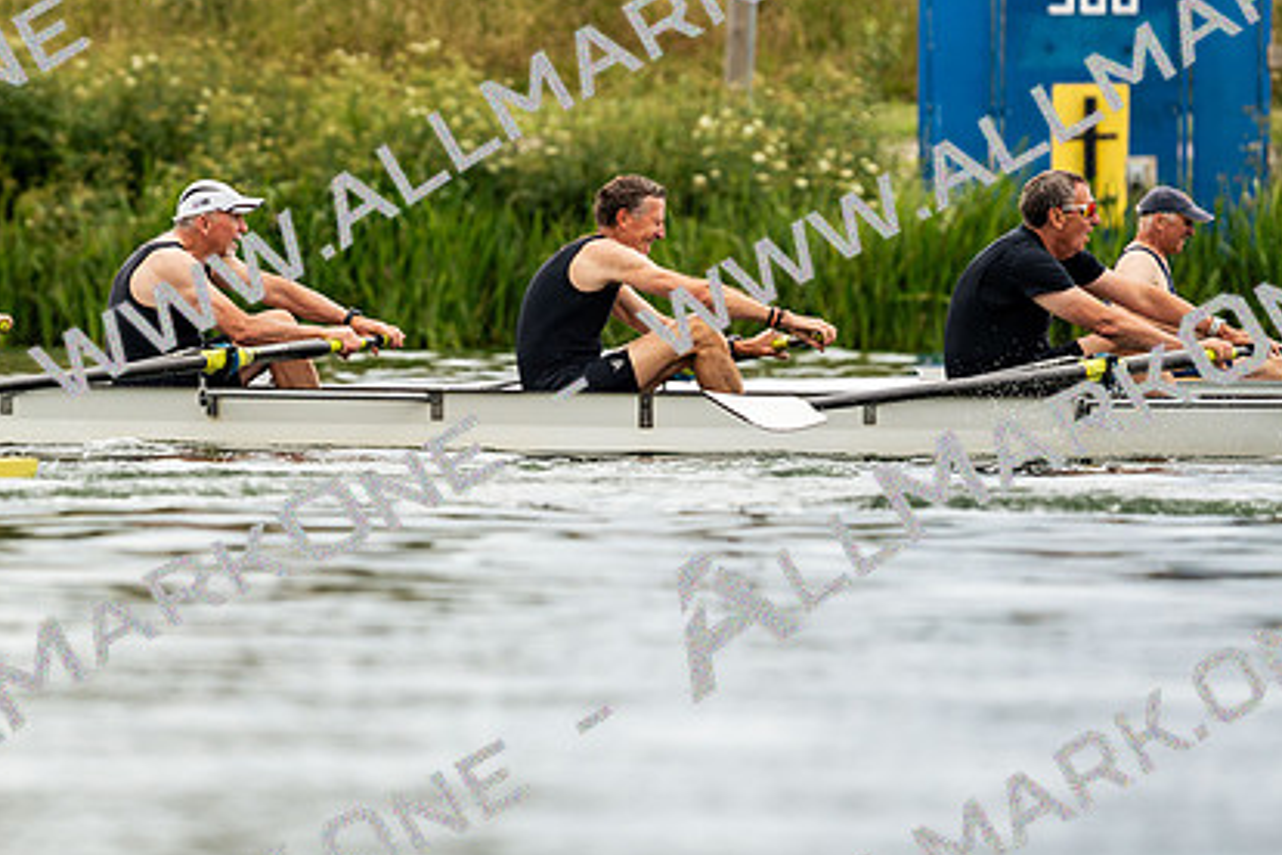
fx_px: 19656
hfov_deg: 3.7
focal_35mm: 552
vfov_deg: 2.5
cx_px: 412
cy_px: 407
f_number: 6.3
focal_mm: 394
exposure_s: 1/2000
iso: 500
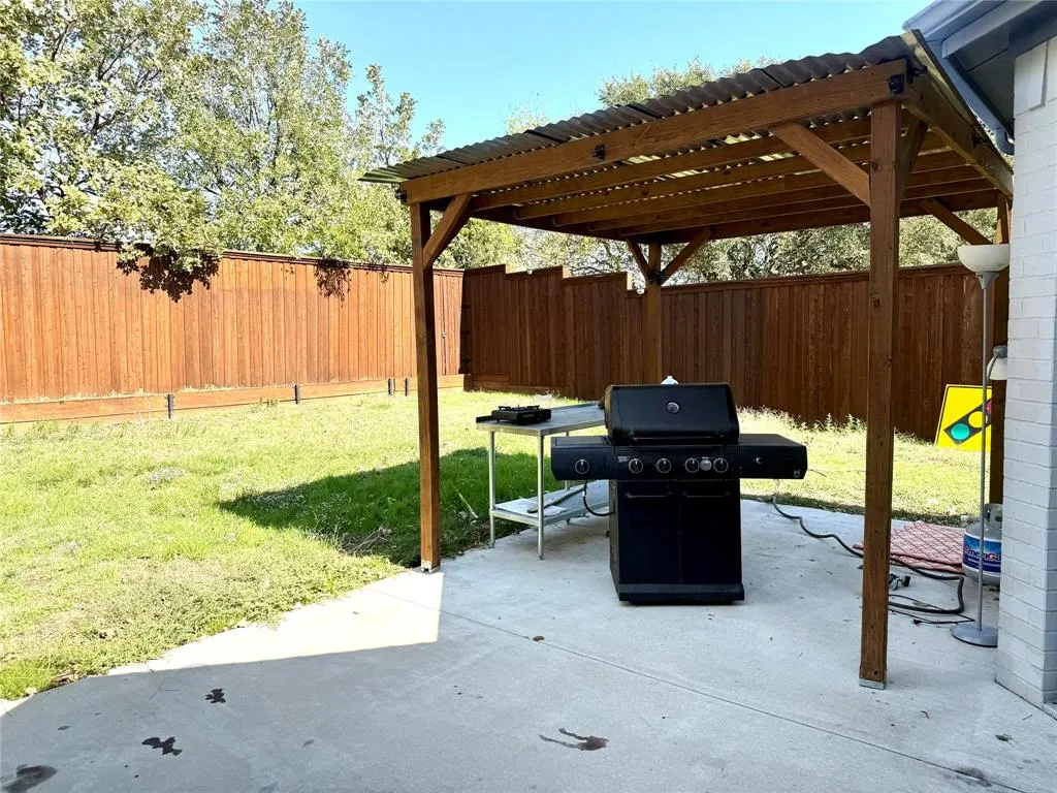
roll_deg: +1.2
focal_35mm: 24
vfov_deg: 56.8
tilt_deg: -3.1
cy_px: 396
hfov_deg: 71.6
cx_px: 528
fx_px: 733
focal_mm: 6.76
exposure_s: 1/1689
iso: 80
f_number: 1.78
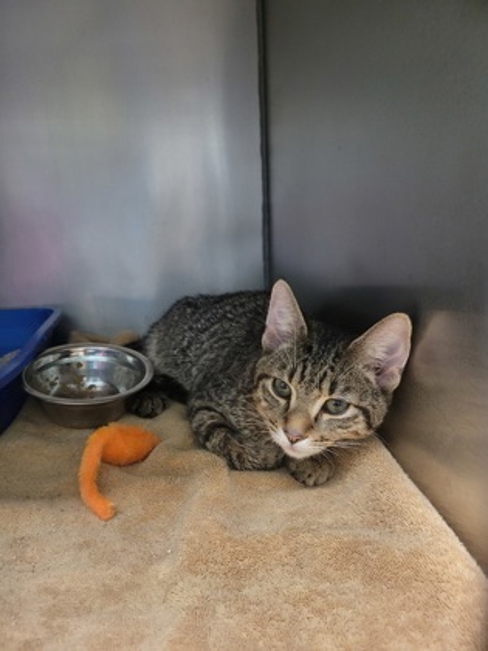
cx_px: 244
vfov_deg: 67.3
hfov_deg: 53.1
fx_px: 489
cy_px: 326
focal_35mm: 26
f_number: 1.8
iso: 640
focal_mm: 5.4
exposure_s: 1/40
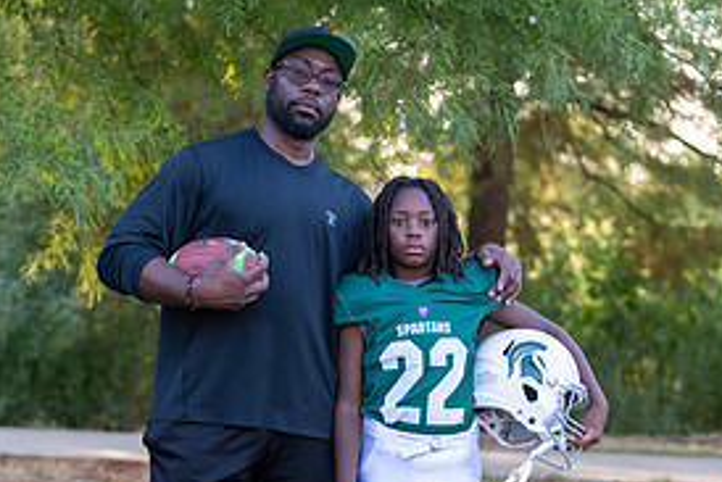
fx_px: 2970
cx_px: 335
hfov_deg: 13.9
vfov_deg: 9.3
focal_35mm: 148
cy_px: 357
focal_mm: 70
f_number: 2.8
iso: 320
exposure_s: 1/320
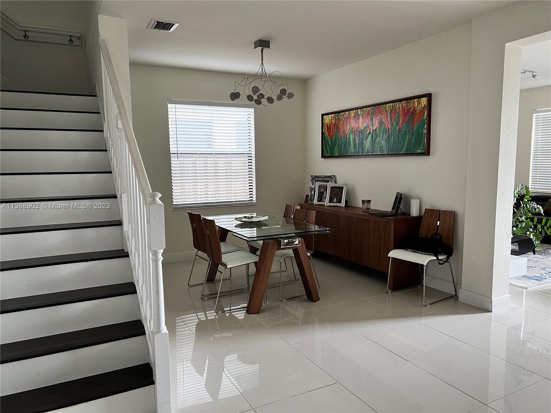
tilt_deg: -6.4
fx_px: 414
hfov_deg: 67.3
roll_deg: +1.0
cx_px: 276
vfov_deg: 53.1
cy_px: 206
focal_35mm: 26
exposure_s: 1/60
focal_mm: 5.7
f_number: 1.5
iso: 250
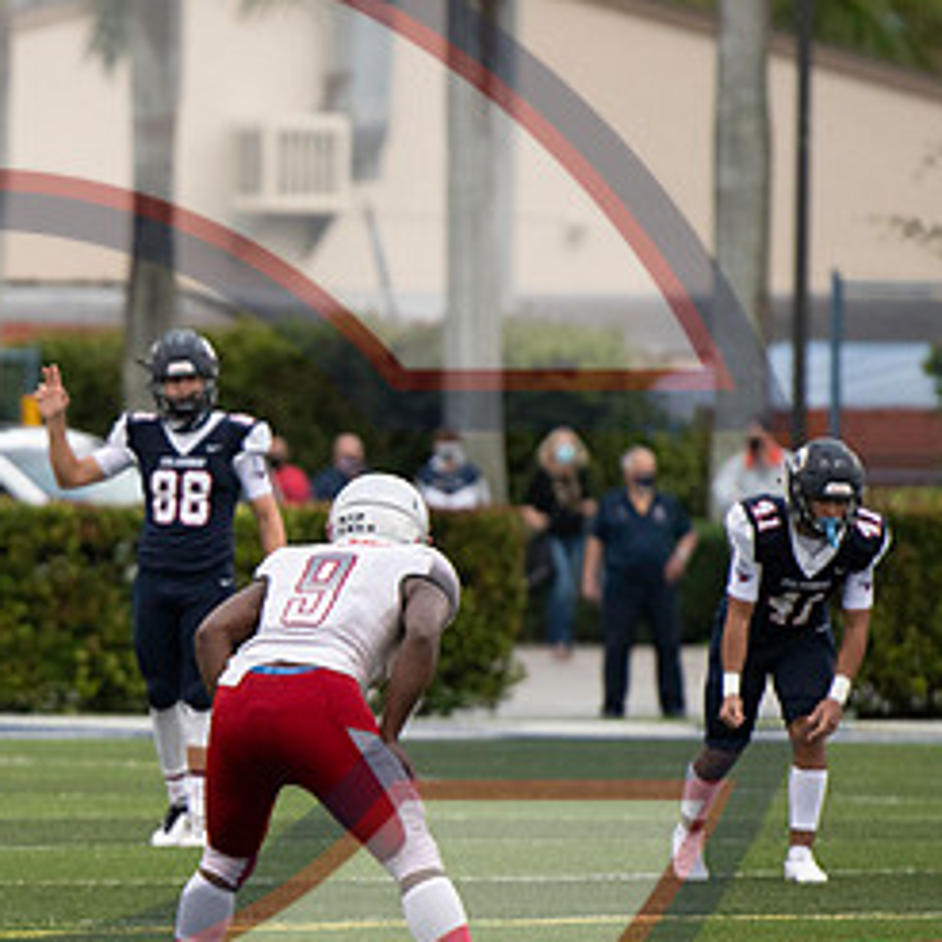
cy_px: 584
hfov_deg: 2.9
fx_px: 18534
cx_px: -42
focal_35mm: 602
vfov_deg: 2.9
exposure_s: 1/2000
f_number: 2.8
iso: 2200
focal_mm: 200
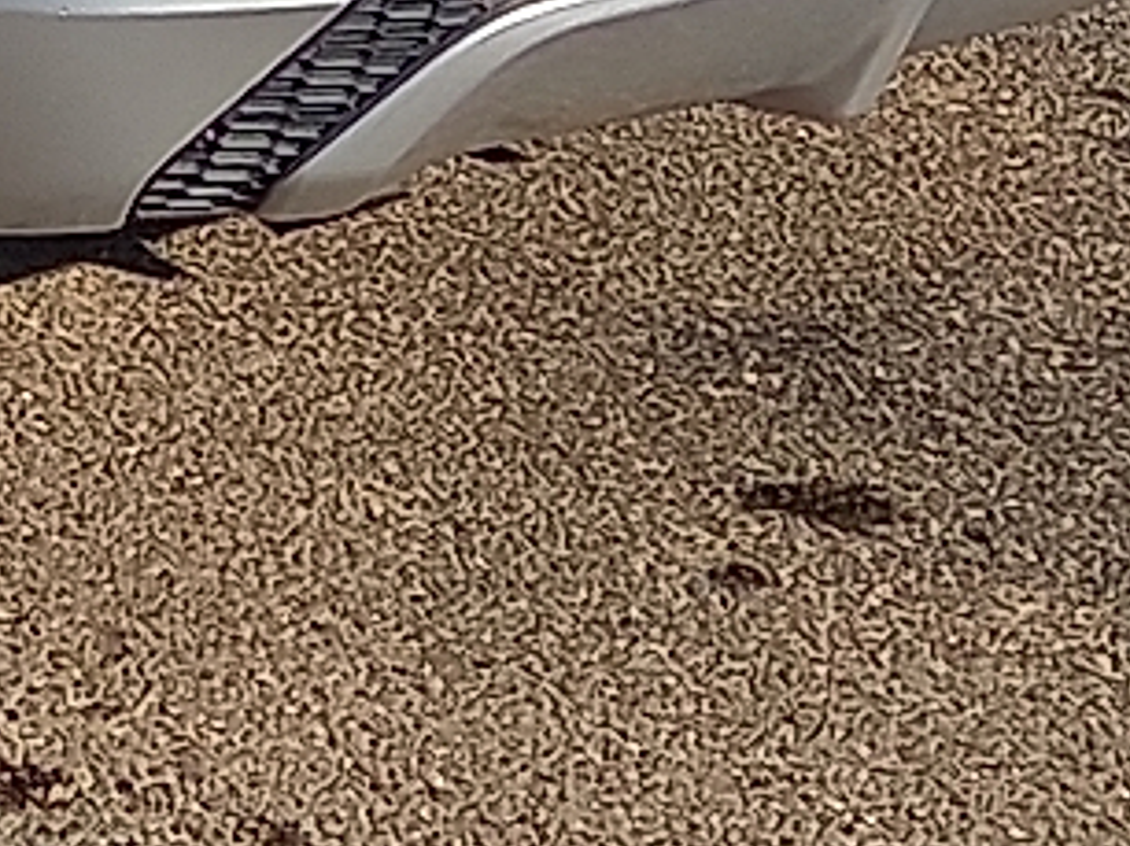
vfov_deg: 6.9
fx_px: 6654
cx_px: -823
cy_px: -1045
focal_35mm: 204
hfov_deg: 9.3
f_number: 1.8
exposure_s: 1/3333
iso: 25
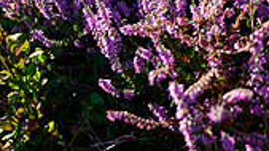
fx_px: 706
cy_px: -169
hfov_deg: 20.9
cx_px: 266
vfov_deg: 10.9
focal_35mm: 99
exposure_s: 1/400
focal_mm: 24
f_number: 4
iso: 160
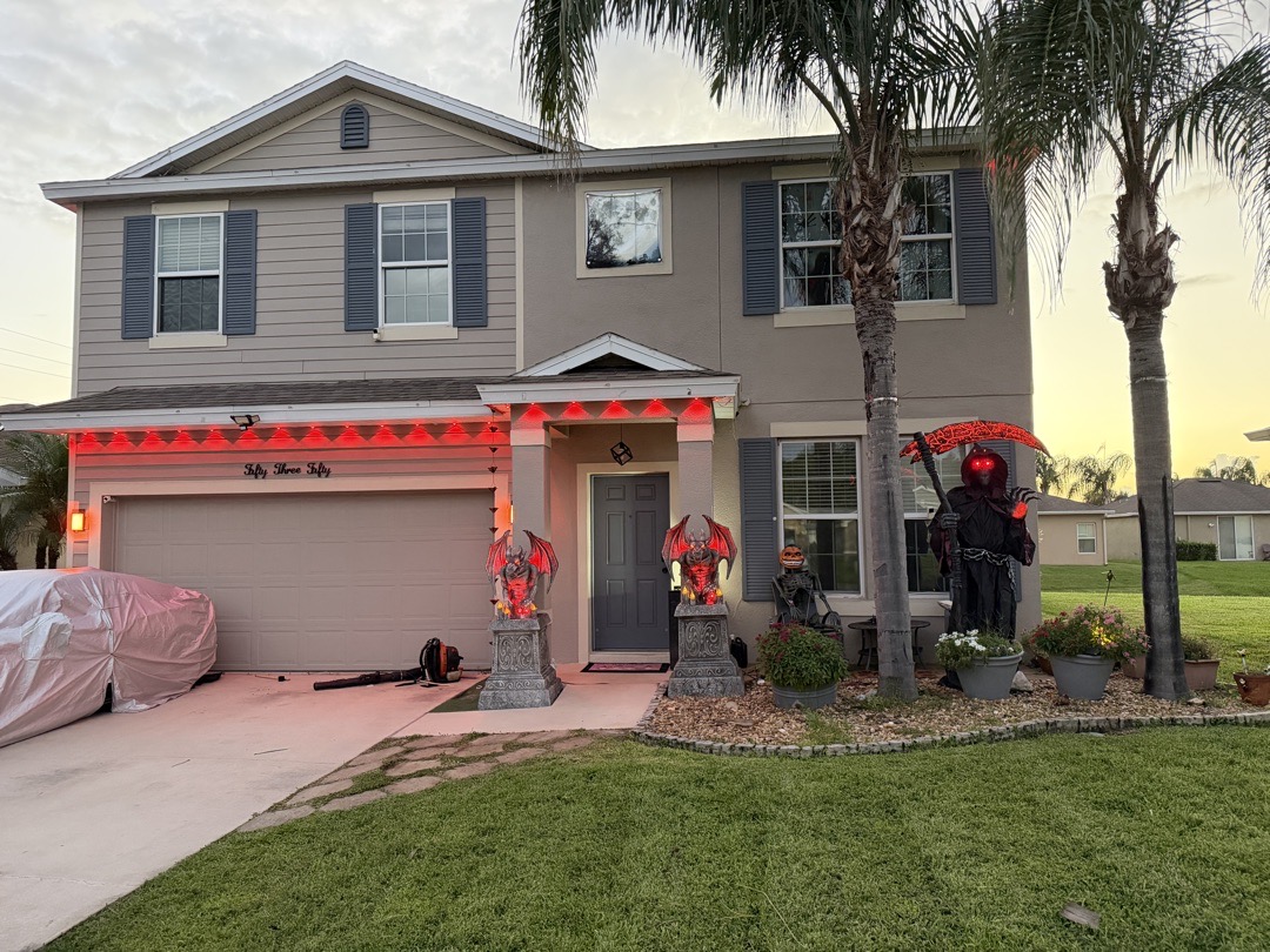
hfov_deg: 71.6
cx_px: 635
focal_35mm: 24
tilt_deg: +4.0
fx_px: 881
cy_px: 476
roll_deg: +1.0
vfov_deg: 56.8
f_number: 1.78
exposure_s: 1/60
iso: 800
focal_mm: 6.76
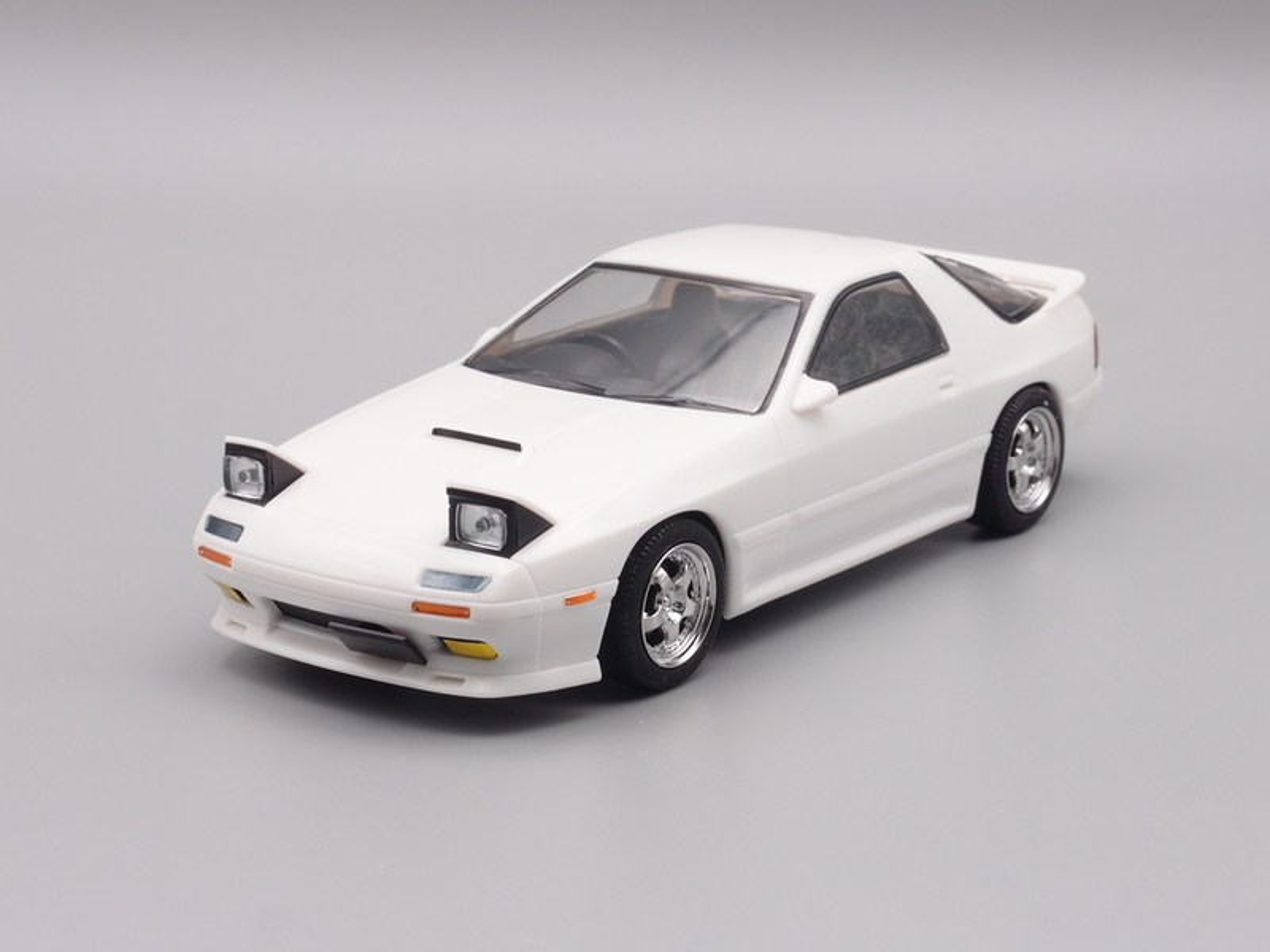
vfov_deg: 19.1
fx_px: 2825
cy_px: 476
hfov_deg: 25.3
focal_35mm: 77
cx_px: 635
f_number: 8
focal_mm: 16.63
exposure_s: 1/10
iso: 100
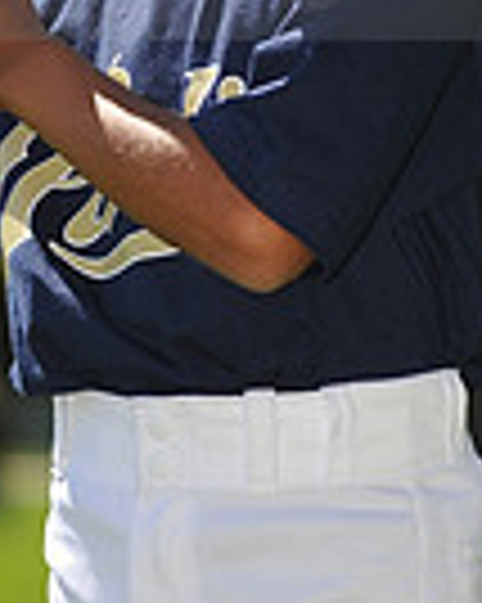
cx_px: 189
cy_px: -104
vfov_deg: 4.5
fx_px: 7605
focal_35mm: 426
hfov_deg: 3.6
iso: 200
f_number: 4
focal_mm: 105
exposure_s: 1/1600
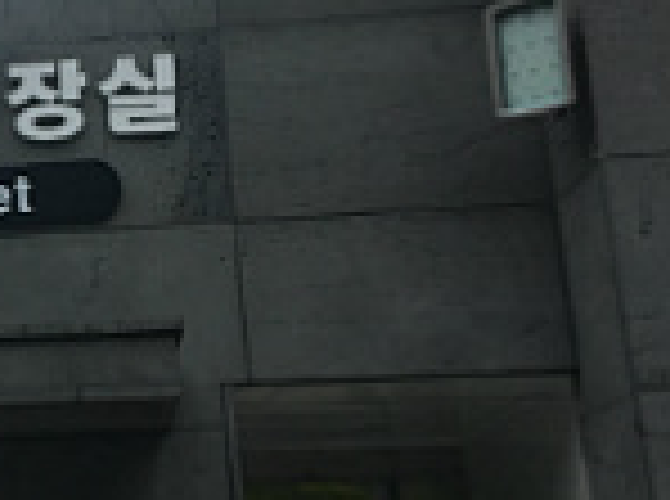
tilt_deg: +10.9
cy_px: 275
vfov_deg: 18.8
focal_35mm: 78
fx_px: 1506
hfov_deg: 23.0
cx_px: -139
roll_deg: +2.2
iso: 25
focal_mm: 4.15
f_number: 2.2
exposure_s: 1/1054
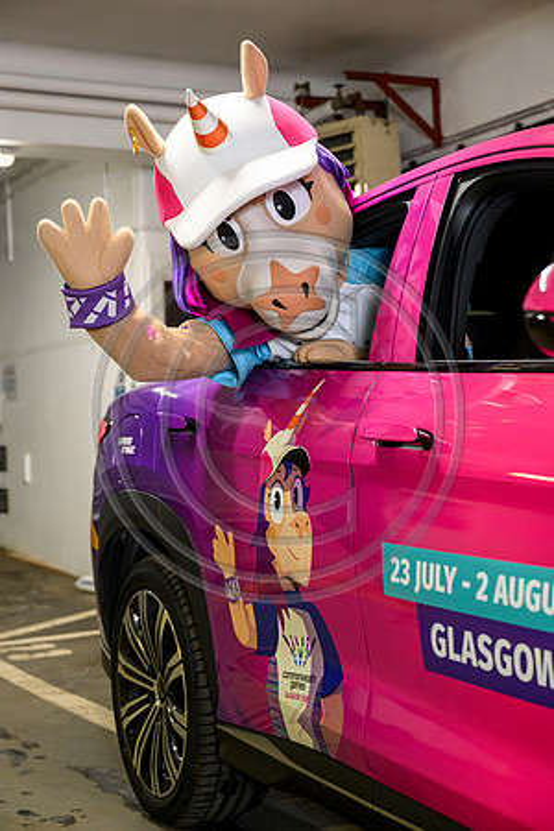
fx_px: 1339
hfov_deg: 23.4
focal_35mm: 58
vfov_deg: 34.5
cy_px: 416
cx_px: 277
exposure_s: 1/100
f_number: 4
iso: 4000
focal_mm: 58
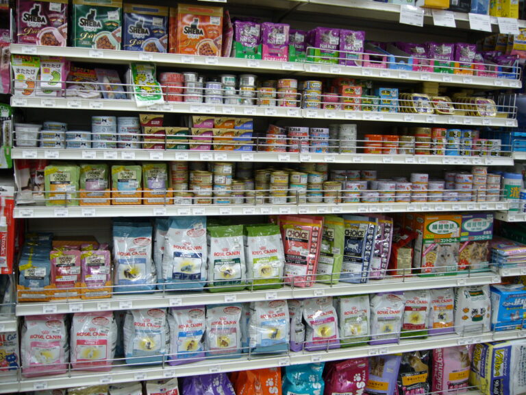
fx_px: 532
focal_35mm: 35
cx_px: 263
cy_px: 198
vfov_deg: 40.7
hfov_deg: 52.6
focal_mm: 5.8
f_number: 2.8
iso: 100
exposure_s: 1/40
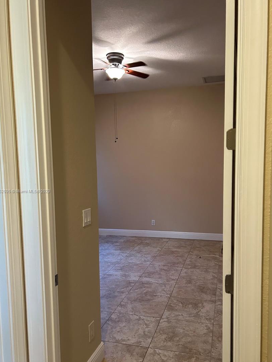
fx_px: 304
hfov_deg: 48.2
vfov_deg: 61.6
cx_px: 140
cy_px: 191
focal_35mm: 29
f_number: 1.5
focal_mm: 5.7
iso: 320
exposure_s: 1/60
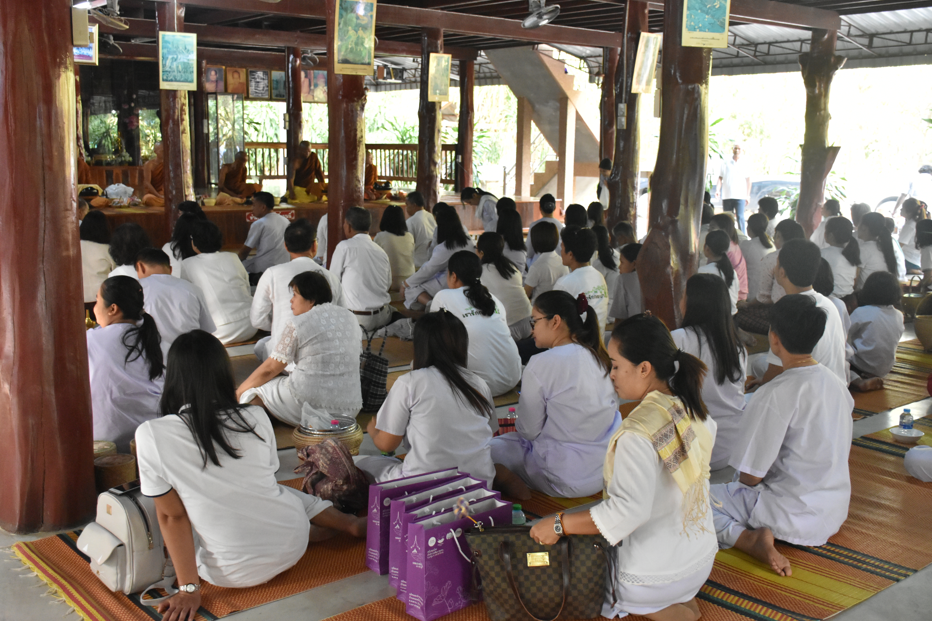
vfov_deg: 34.2
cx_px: 466
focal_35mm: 39
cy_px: 310
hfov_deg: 49.6
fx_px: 1010
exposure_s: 1/100
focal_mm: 26
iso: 2500
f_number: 5
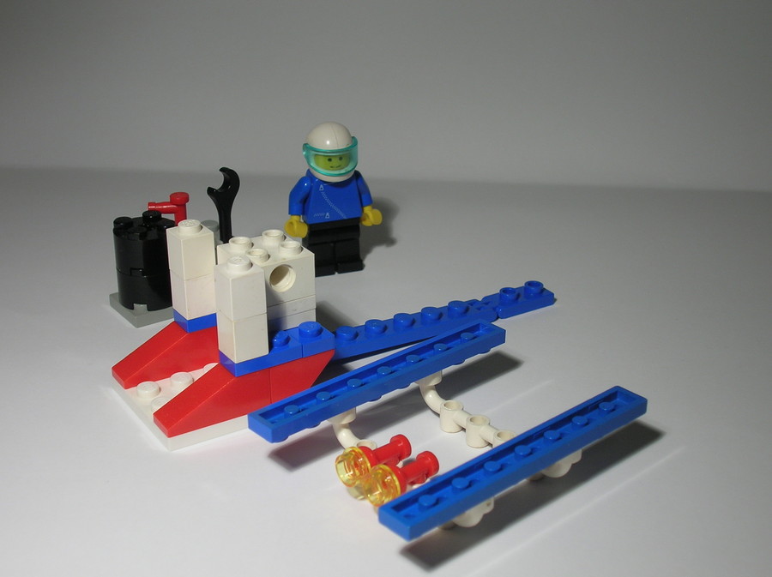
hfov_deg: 35.6
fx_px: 1203
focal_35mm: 54
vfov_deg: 27.0
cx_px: 386
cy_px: 288
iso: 50
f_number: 3.4
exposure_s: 1/33.5
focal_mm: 9
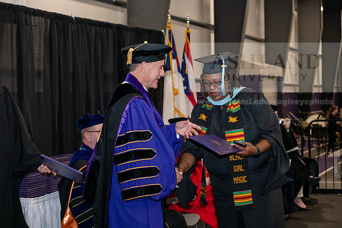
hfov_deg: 28.8
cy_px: 114
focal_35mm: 70
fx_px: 665
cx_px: 171
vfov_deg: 19.5
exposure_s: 1/200
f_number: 5.6
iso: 2500
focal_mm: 70
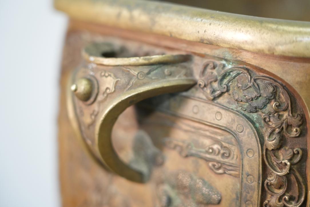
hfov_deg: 19.5
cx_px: 155
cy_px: 104
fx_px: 904
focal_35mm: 105
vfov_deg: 13.0
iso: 3200
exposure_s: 1/125
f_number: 4
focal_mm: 105
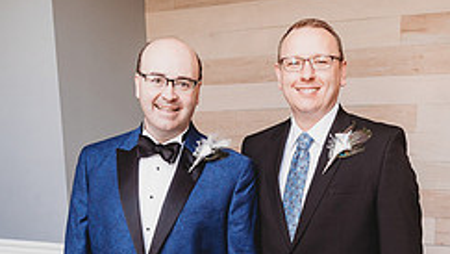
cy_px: 307
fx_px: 716
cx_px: 296
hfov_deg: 34.6
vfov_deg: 18.9
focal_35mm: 60
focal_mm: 24
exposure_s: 1/200
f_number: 2.8
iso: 500
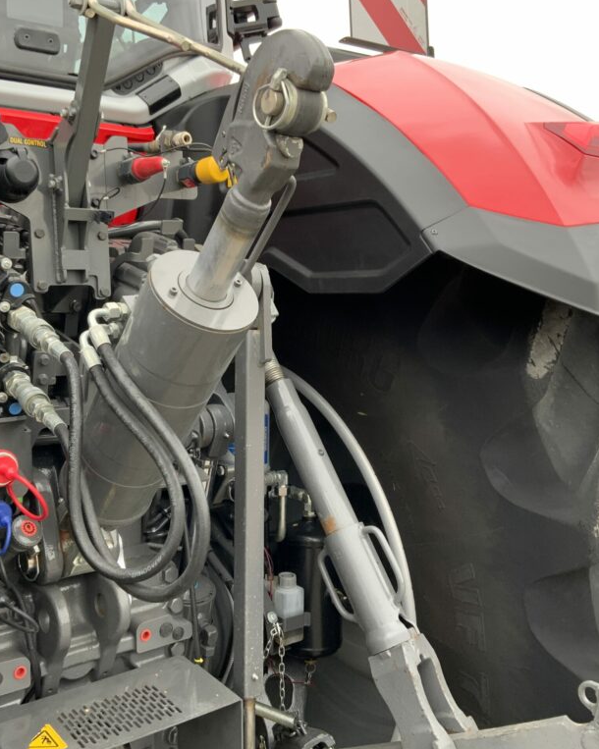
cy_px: 373
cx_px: 257
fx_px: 842
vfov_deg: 47.9
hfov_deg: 39.1
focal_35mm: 38
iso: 50
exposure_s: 1/122
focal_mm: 3
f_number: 1.8
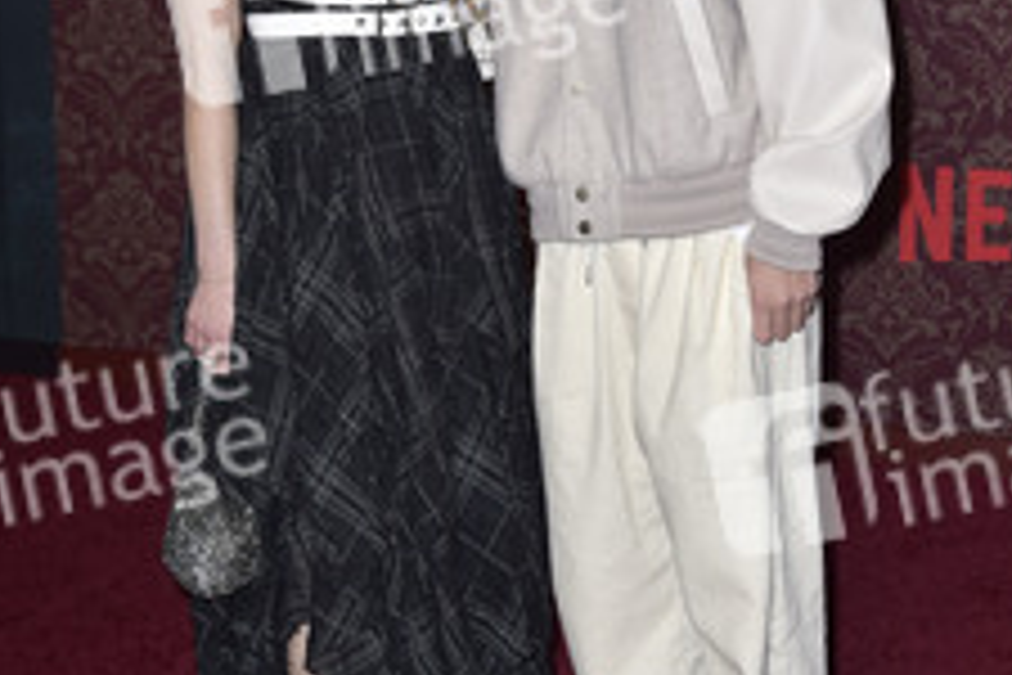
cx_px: 528
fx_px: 3401
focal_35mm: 121
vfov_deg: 11.3
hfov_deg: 16.9
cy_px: 225
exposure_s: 1/250
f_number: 6.3
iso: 400
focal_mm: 68
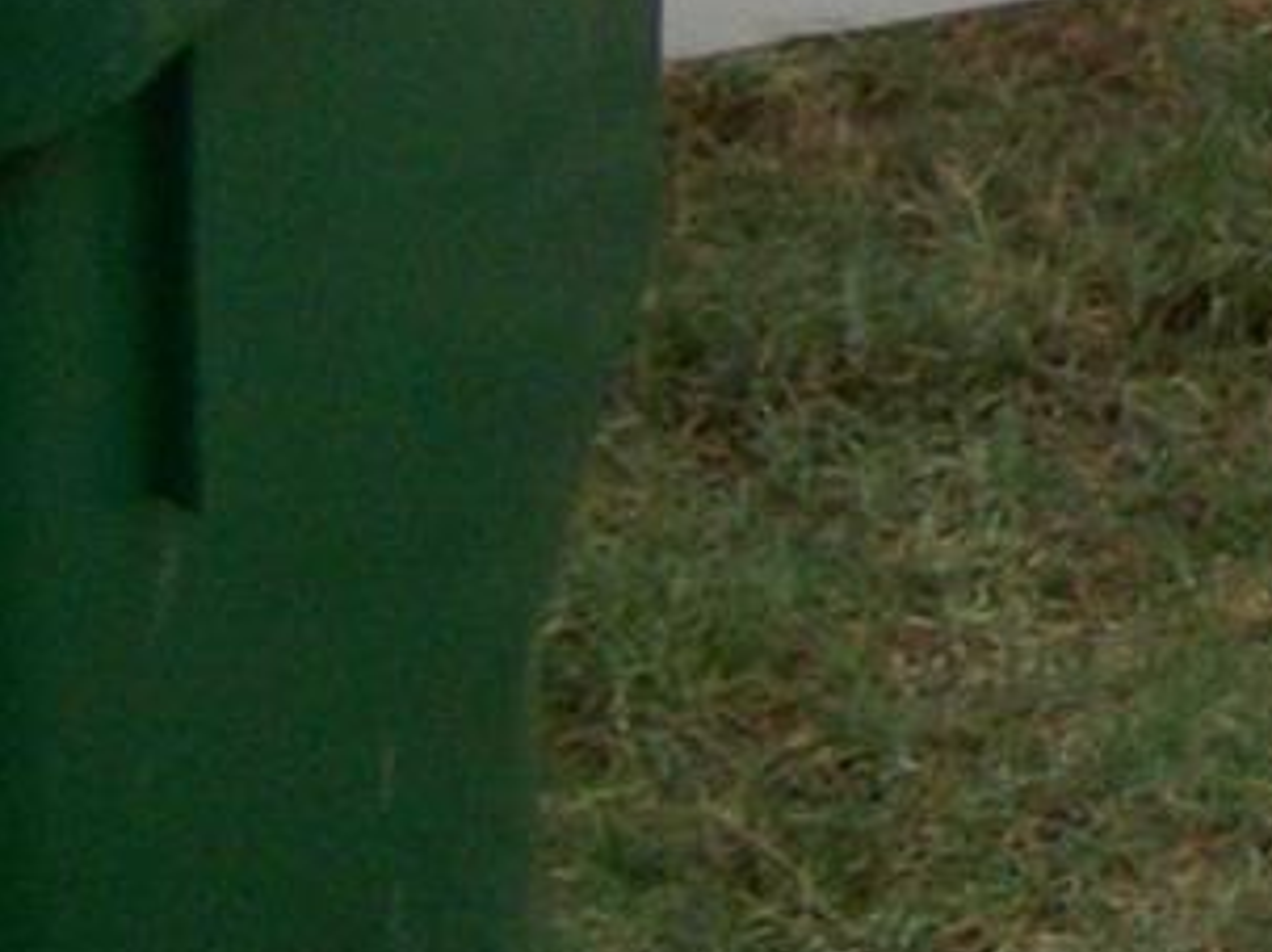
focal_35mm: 216
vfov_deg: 6.5
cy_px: -1512
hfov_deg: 8.1
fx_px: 7934
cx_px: 3484
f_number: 8.8
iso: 80
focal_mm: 5.7
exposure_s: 1/100
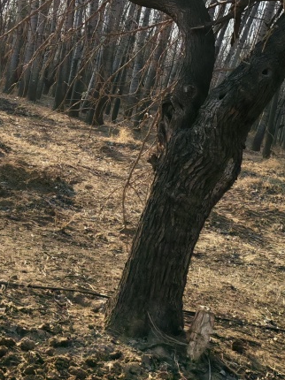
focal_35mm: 67
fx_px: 736
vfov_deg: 26.1
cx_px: 177
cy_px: -65
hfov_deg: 21.9
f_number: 1.95
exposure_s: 1/3200
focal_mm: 5.52
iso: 50
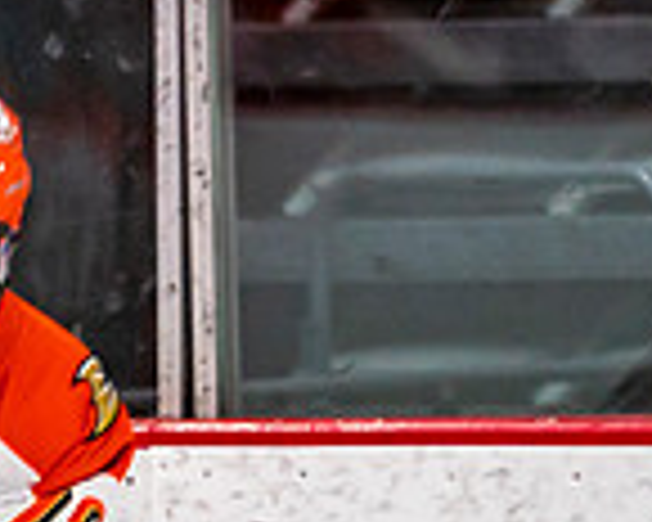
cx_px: -232
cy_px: 932
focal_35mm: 1014
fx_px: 19567
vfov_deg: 1.5
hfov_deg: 1.9
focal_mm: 200
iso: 1000
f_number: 2.8
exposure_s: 1/640
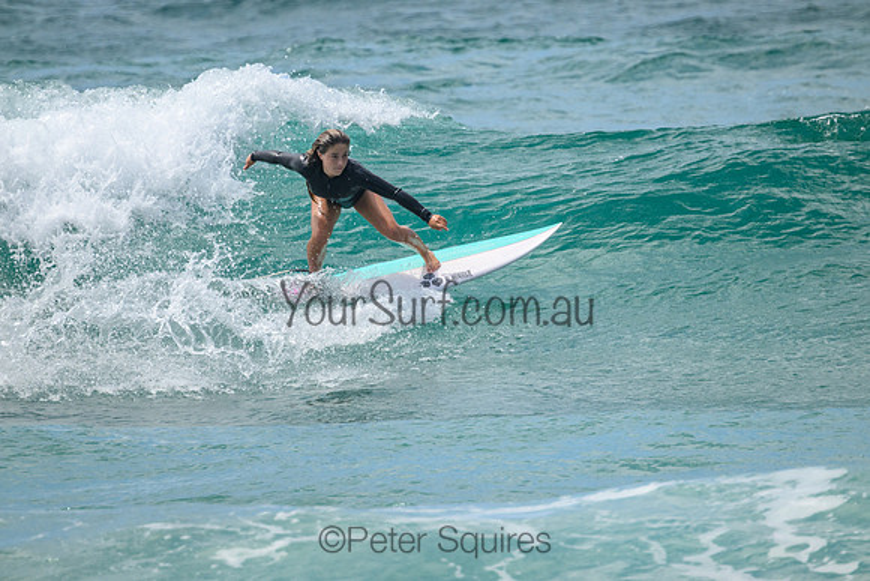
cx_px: 435
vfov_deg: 1.7
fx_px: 19337
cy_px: 290
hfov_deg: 2.6
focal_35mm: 800
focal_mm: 800
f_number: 11
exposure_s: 1/2000
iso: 1000
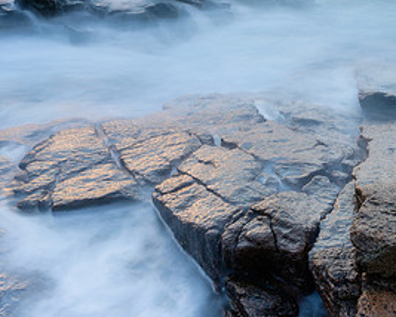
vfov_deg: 29.2
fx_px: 586
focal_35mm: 50
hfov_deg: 36.4
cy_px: 39
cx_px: 298
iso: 100
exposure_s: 10
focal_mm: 24
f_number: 16
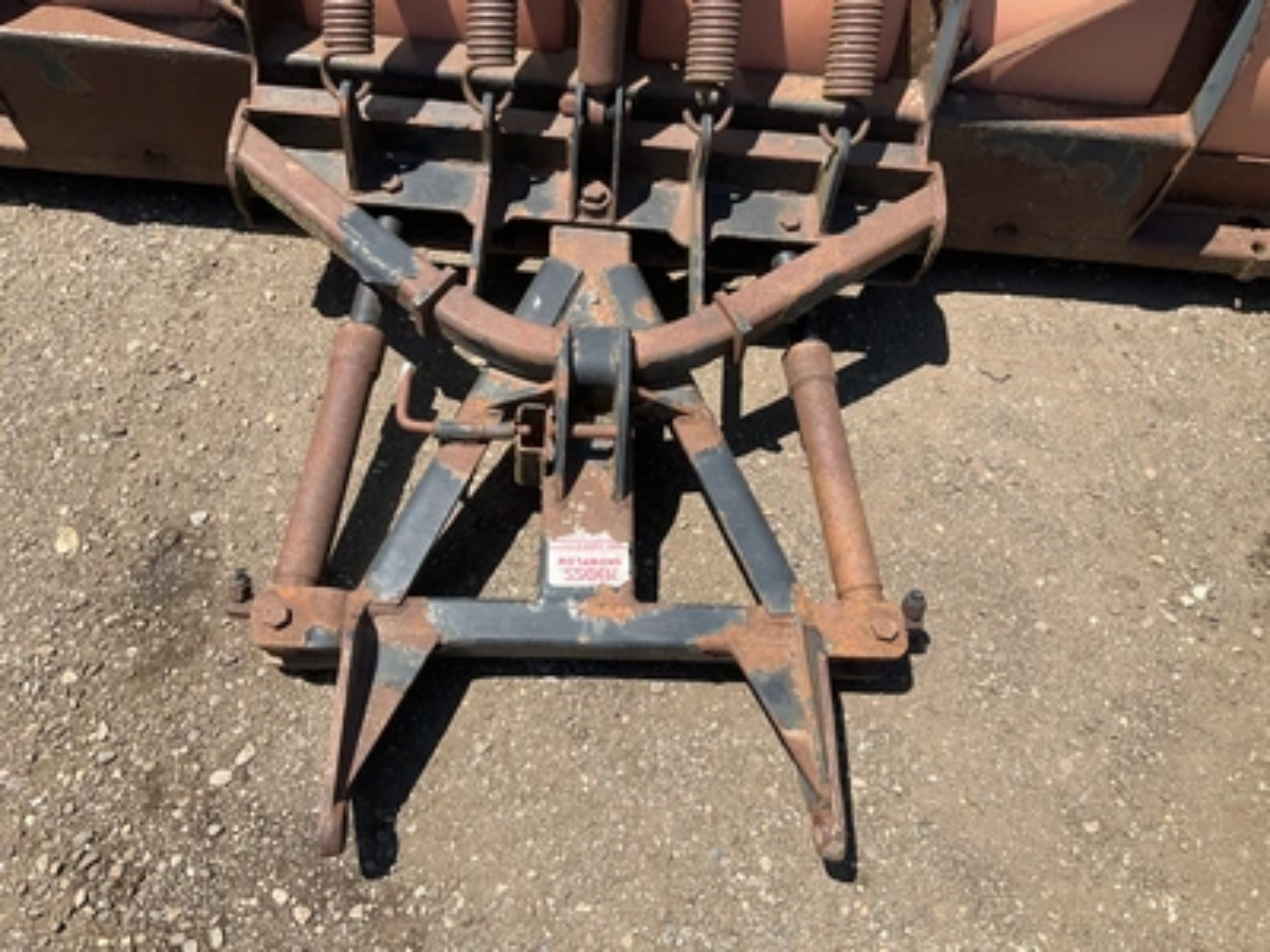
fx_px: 1064
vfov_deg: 48.2
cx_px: 635
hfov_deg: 61.7
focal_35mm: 29
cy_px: 476
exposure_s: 1/1121
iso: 25
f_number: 1.8
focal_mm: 3
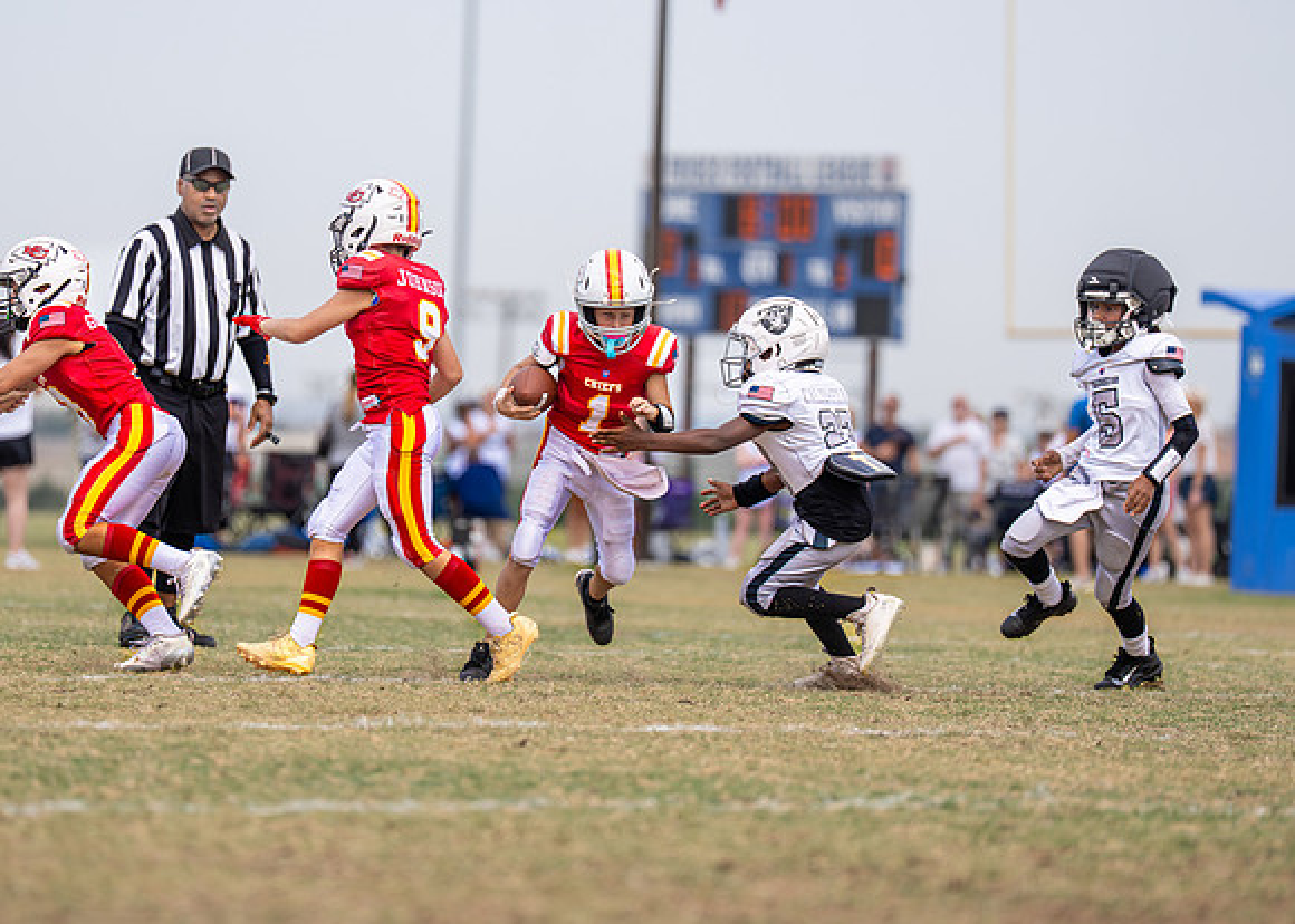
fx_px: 11032
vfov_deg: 4.8
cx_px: 556
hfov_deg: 6.7
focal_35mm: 300
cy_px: 413
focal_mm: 200
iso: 160
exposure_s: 1/3200
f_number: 2.8
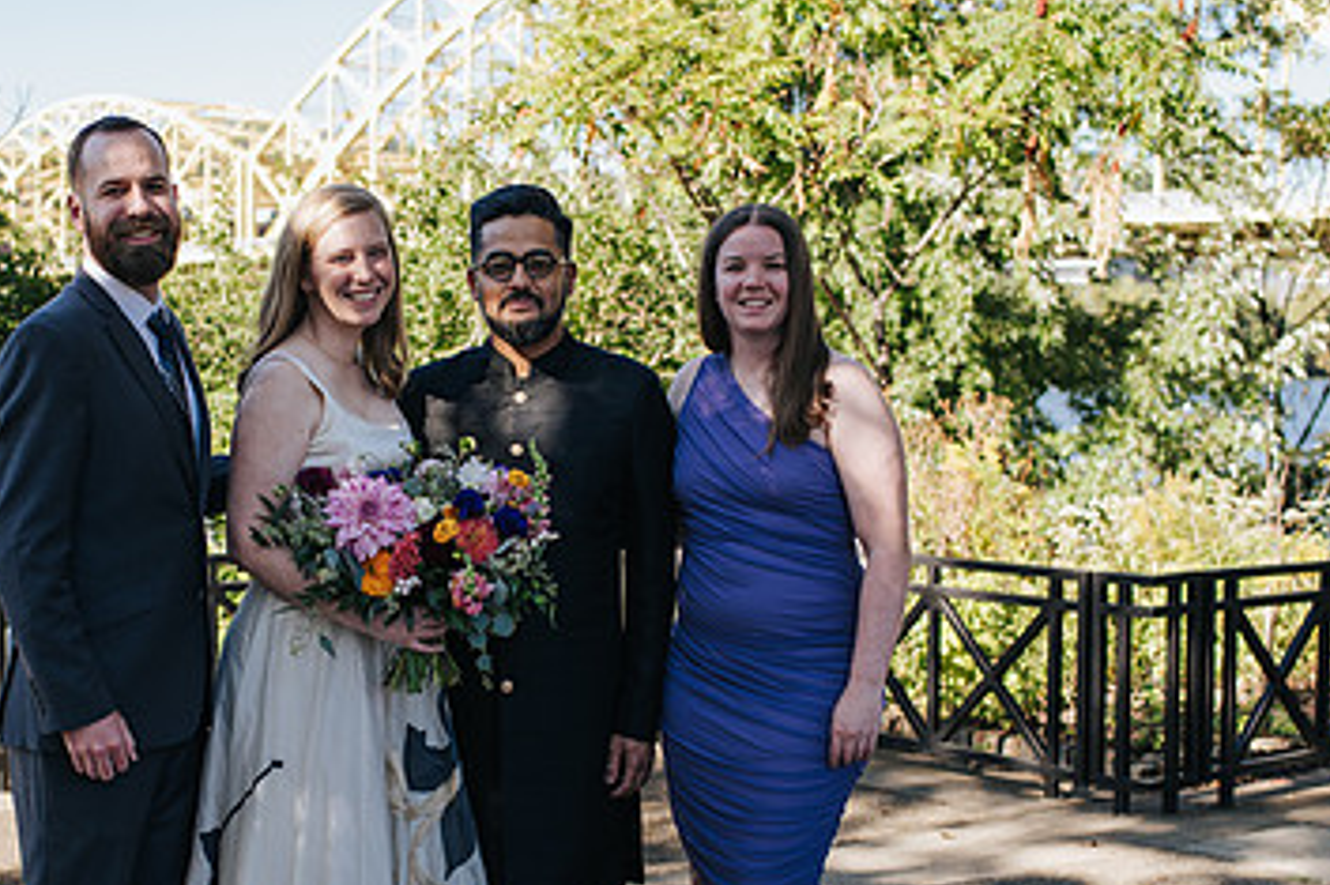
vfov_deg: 22.1
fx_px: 2252
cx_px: 464
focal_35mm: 61
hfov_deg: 32.7
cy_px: 638
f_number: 3.2
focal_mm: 35
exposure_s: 1/400
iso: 100
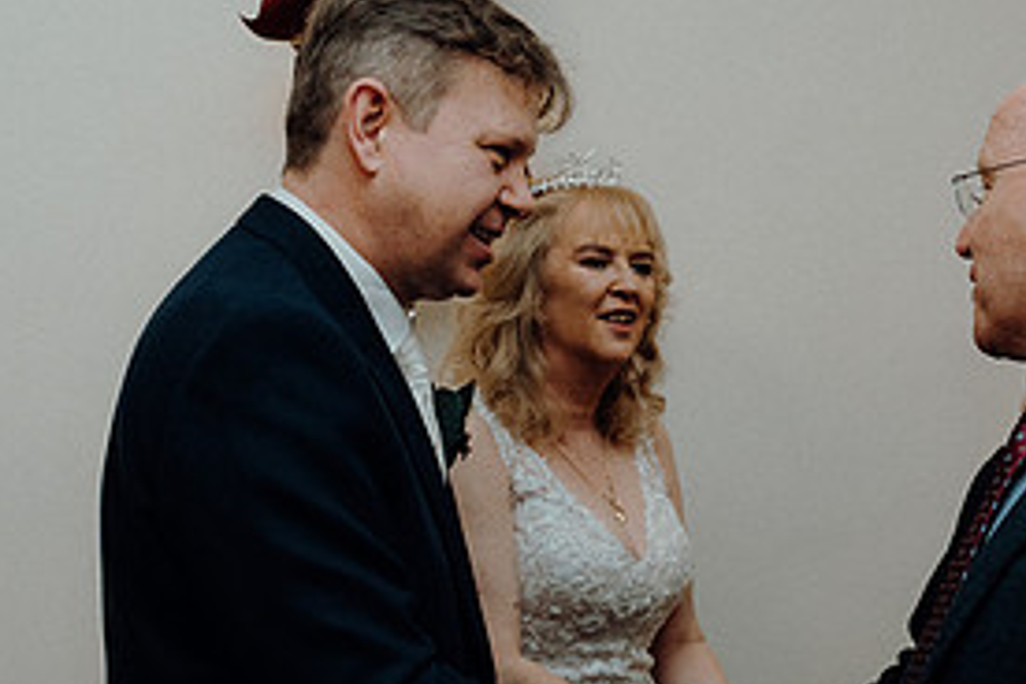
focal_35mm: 61
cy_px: 597
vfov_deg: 21.8
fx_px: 1738
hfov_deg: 32.4
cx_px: 736
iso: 2500
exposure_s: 1/200
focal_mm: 29
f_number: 3.5
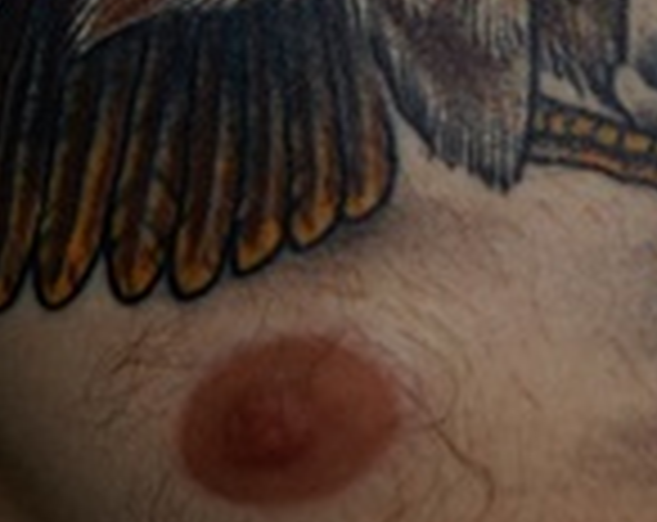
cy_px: -322
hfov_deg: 8.2
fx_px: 4557
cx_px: 202
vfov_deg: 6.5
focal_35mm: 235
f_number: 5
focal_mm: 38
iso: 400
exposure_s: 1/60
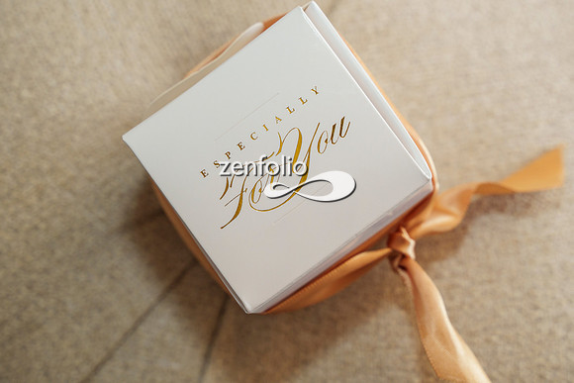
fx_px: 1442
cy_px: 152
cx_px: 307
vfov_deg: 15.1
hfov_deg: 22.5
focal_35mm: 90
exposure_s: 1/60
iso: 800
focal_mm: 75
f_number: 5
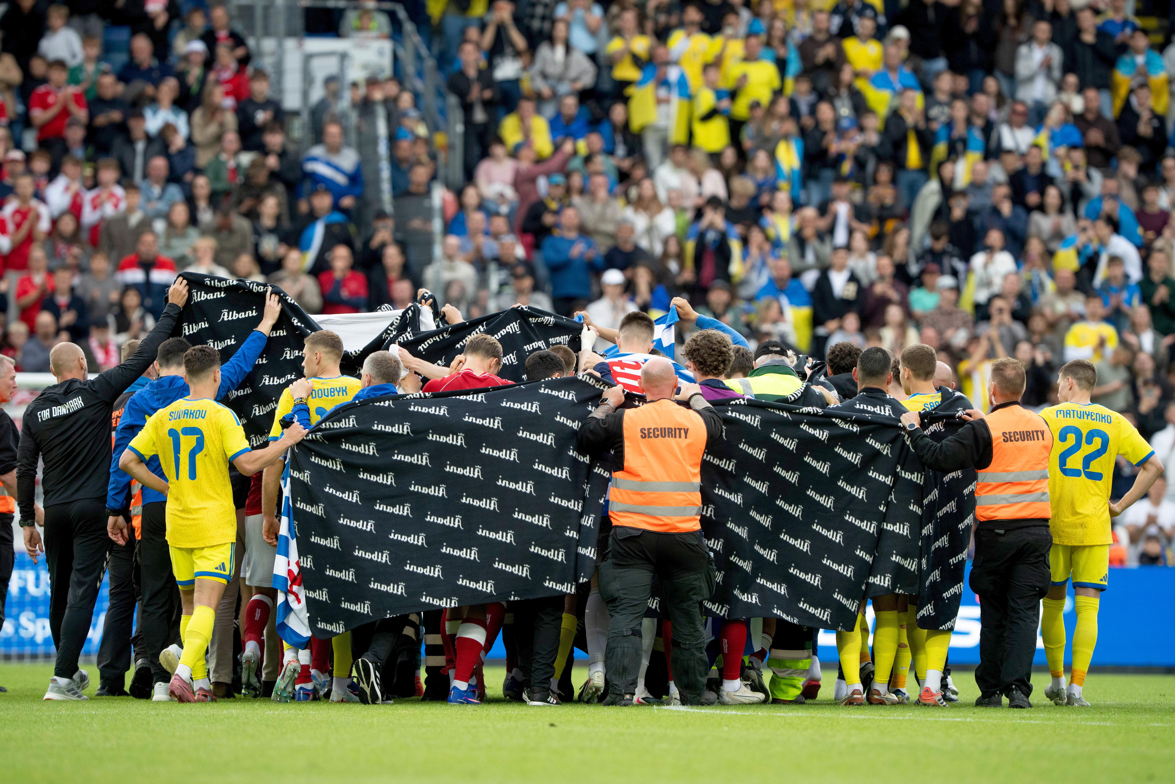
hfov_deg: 5.2
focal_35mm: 400
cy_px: 392
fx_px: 13054
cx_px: 588
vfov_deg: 3.4
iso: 1000
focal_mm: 400
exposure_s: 1/800
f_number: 4.5
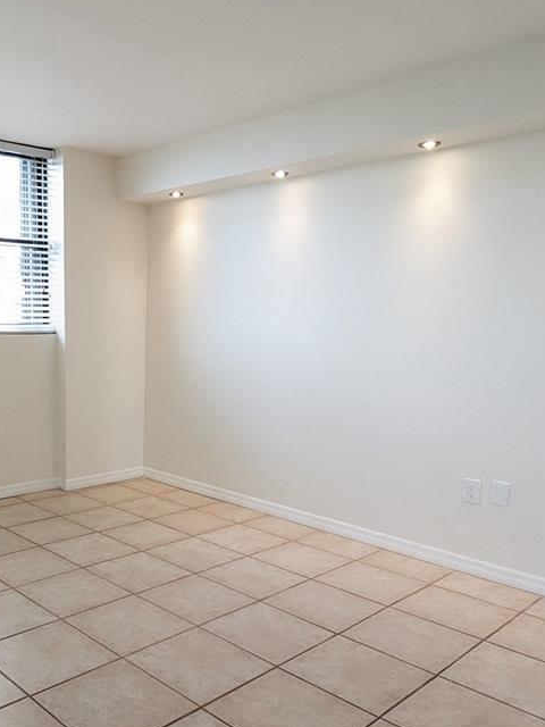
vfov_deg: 59.2
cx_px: 136
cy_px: 452
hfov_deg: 45.2
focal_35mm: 30
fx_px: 630
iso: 182
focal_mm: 2.22
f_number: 2.2
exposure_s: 1/120
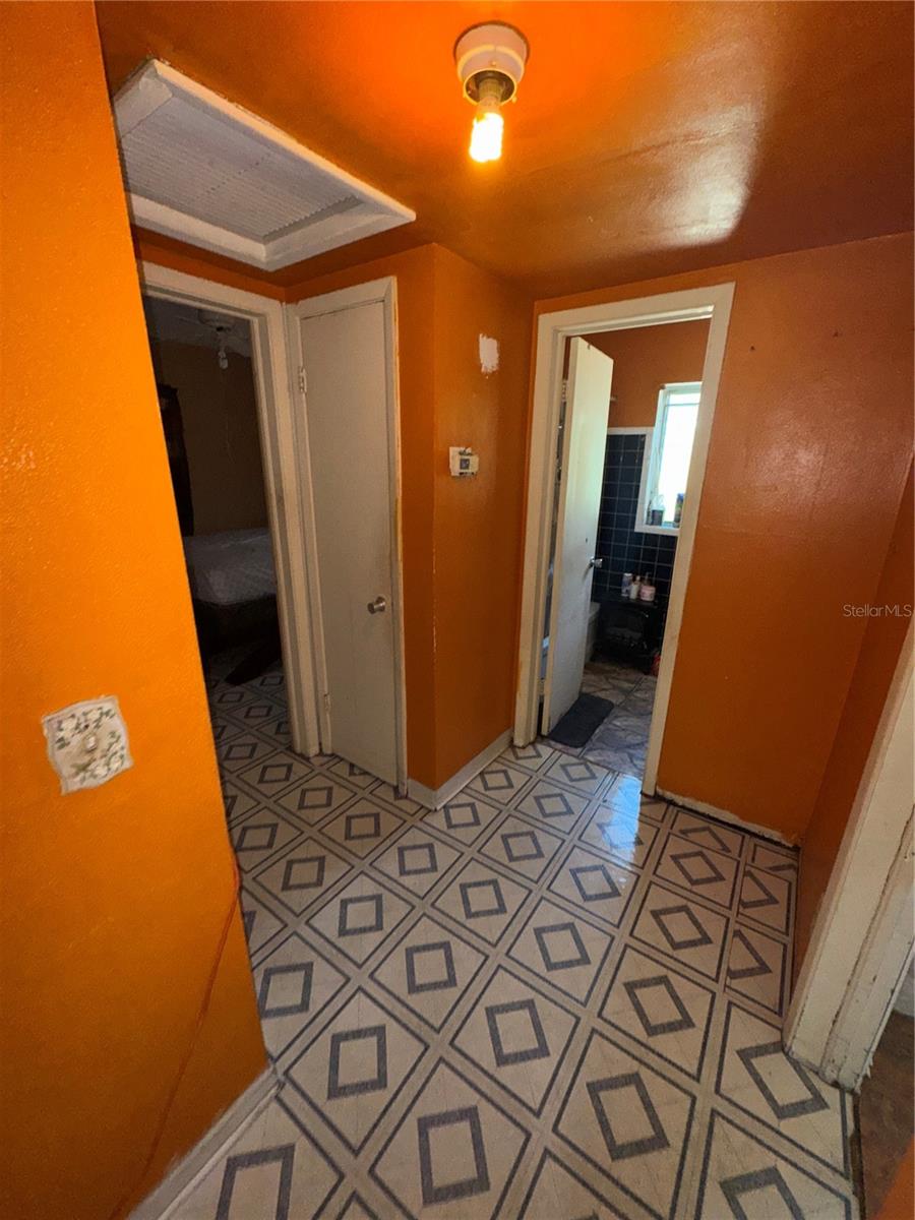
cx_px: 458
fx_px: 493
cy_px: 610
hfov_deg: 85.7
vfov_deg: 102.1
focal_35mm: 14
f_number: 2.2
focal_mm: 2.22
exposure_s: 1/60
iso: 80
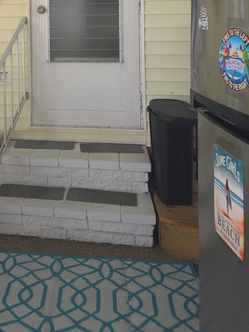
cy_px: 29
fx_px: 413
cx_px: 40
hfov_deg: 32.4
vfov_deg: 40.4
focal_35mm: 43
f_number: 1.8
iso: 50
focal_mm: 5.4
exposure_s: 1/60
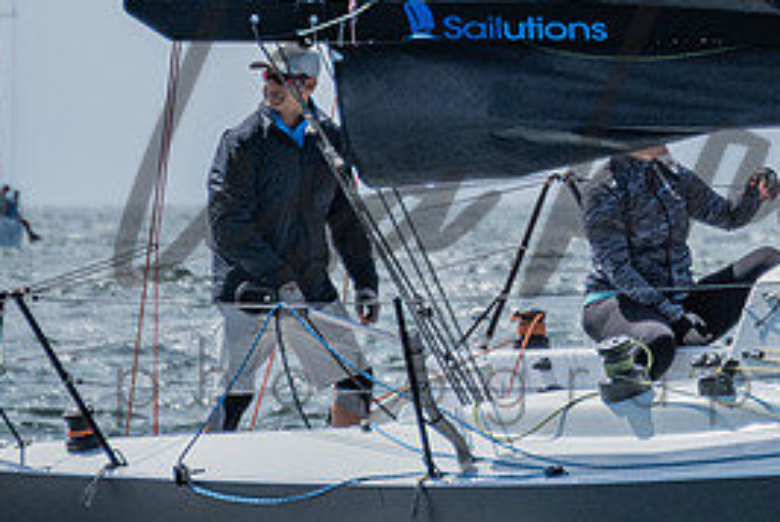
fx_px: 17287
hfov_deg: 2.6
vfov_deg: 1.7
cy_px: -398
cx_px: 947
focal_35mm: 797
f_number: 6.3
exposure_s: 1/1600
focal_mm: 150
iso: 200
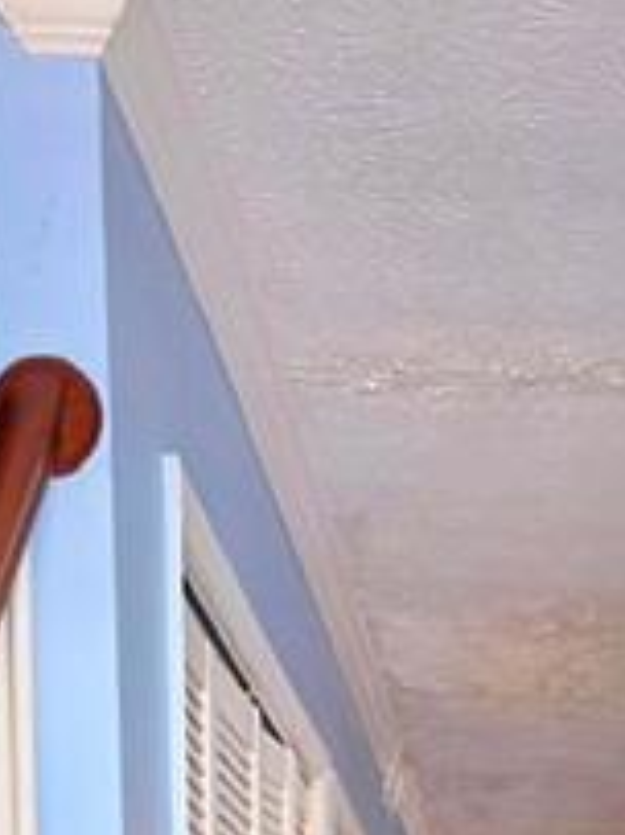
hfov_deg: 16.6
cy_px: 1477
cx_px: 633
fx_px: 2097
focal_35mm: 87
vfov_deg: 18.1
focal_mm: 6.3
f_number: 1.7
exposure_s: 1/120
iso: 400
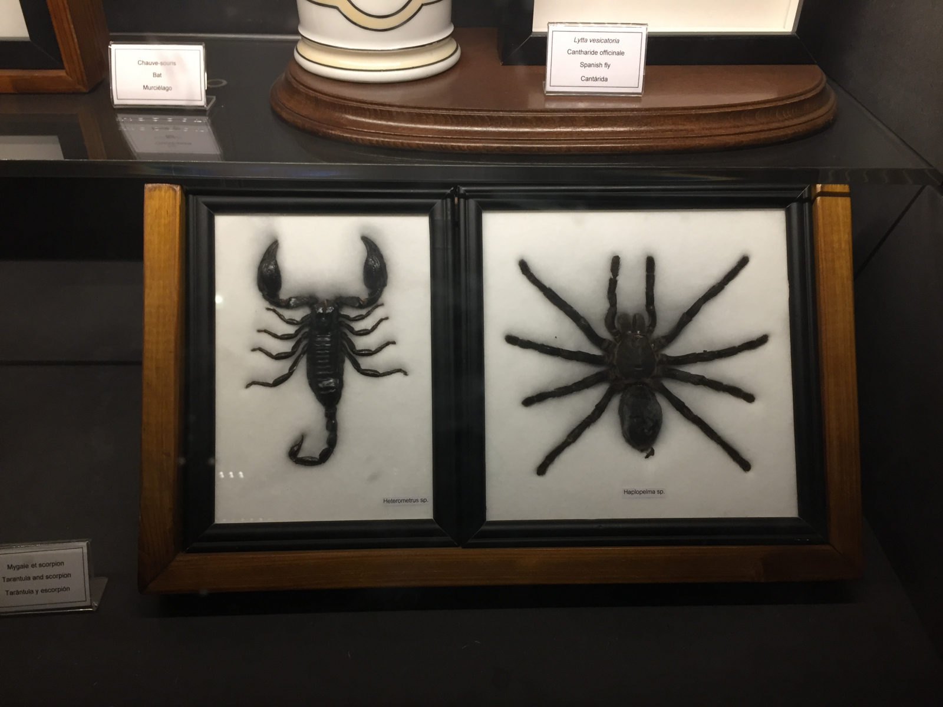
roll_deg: -0.7
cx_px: 472
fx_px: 790
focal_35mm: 29
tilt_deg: -36.5
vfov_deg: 48.2
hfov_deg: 61.7
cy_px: 354
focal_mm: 4.15
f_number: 2.2
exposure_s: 1/33
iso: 125
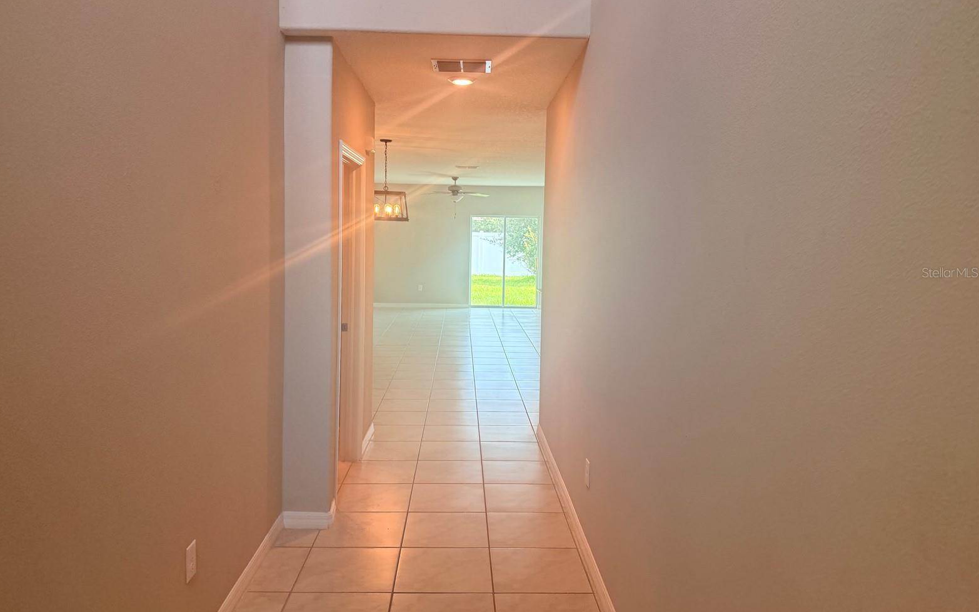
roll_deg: -1.8
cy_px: 272
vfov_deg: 47.5
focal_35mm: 26
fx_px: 694
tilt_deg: -2.1
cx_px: 481
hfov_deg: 70.4
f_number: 1.78
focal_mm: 6.76
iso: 200
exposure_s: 1/236
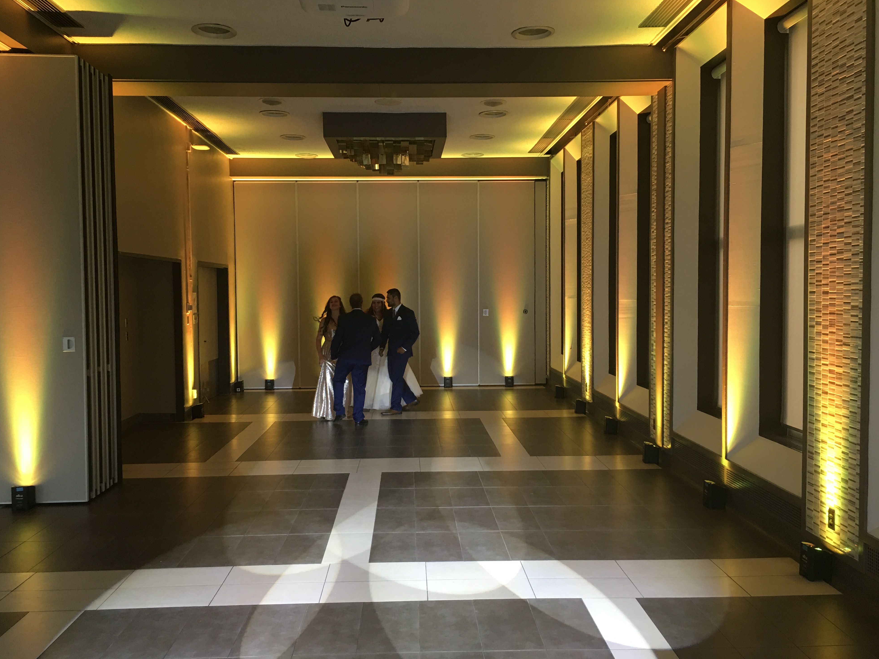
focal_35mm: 30
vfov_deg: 46.8
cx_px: 432
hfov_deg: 60.0
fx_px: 762
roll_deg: +0.6
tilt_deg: -2.9
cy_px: 325
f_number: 2.2
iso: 40
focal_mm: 4.15
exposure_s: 1/15
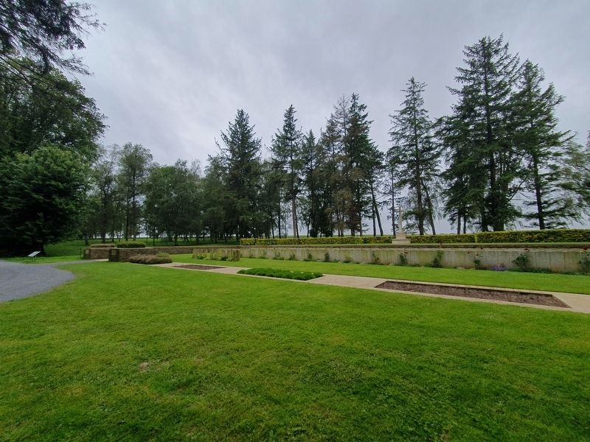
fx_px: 222
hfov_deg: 106.2
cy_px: 221
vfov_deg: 89.9
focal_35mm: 13
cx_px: 295
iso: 50
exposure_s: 1/334
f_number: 2.2
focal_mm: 1.8
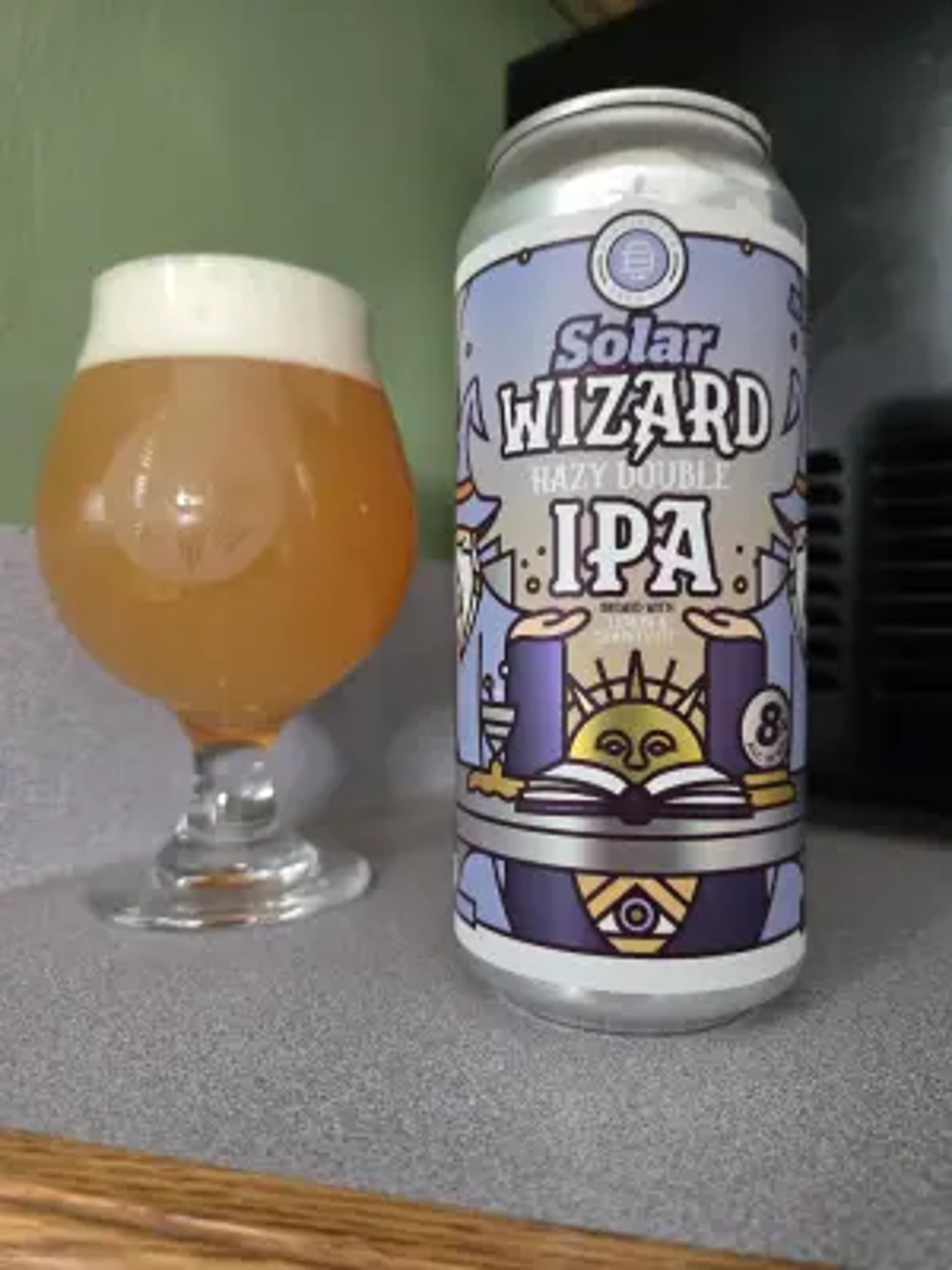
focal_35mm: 23
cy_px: 635
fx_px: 843
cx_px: 476
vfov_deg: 73.9
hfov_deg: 58.9
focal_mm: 5.4
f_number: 1.8
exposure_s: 1/60
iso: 640
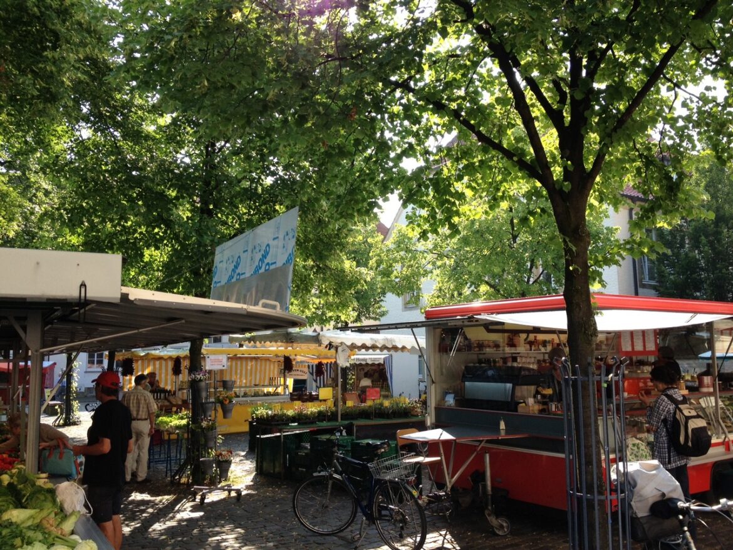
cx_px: 366
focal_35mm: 35
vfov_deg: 40.7
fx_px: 741
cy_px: 275
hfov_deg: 52.6
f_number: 2.4
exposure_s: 1/391
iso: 64
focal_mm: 4.28
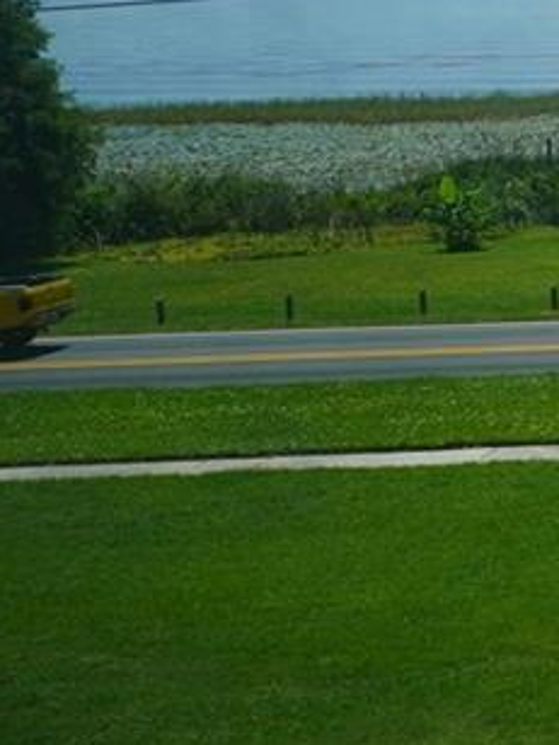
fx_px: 2584
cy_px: 148
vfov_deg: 16.3
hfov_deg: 9.3
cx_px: 1759
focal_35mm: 120
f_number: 10
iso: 100
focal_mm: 16
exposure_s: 1/160
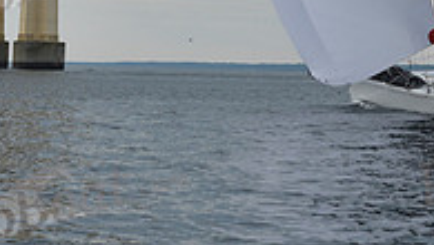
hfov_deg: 9.9
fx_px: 2510
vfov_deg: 5.5
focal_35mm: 218
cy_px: -160
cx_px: 304
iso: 250
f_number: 5.6
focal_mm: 70
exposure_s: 1/800
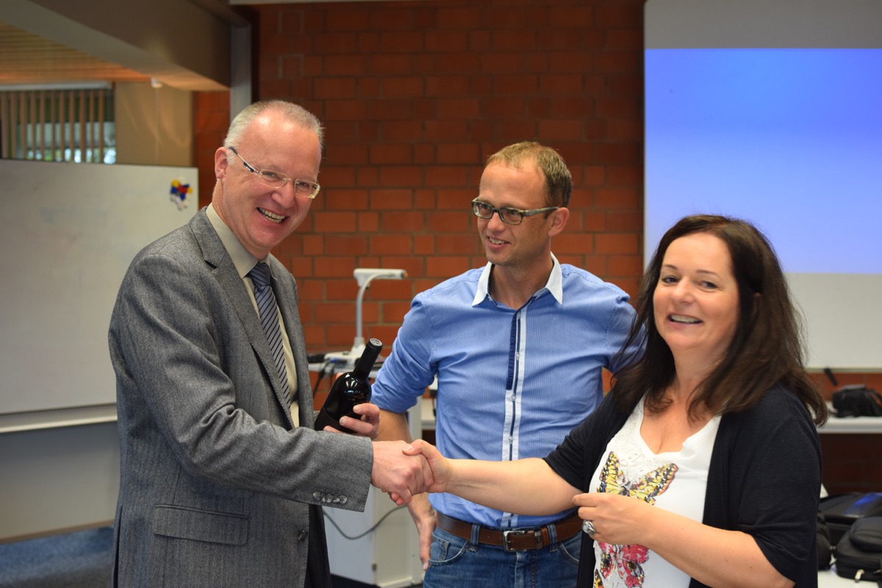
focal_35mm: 52
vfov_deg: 25.8
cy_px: 294
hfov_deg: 37.9
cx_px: 441
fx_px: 1286
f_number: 4
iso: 560
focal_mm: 35
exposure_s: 1/60
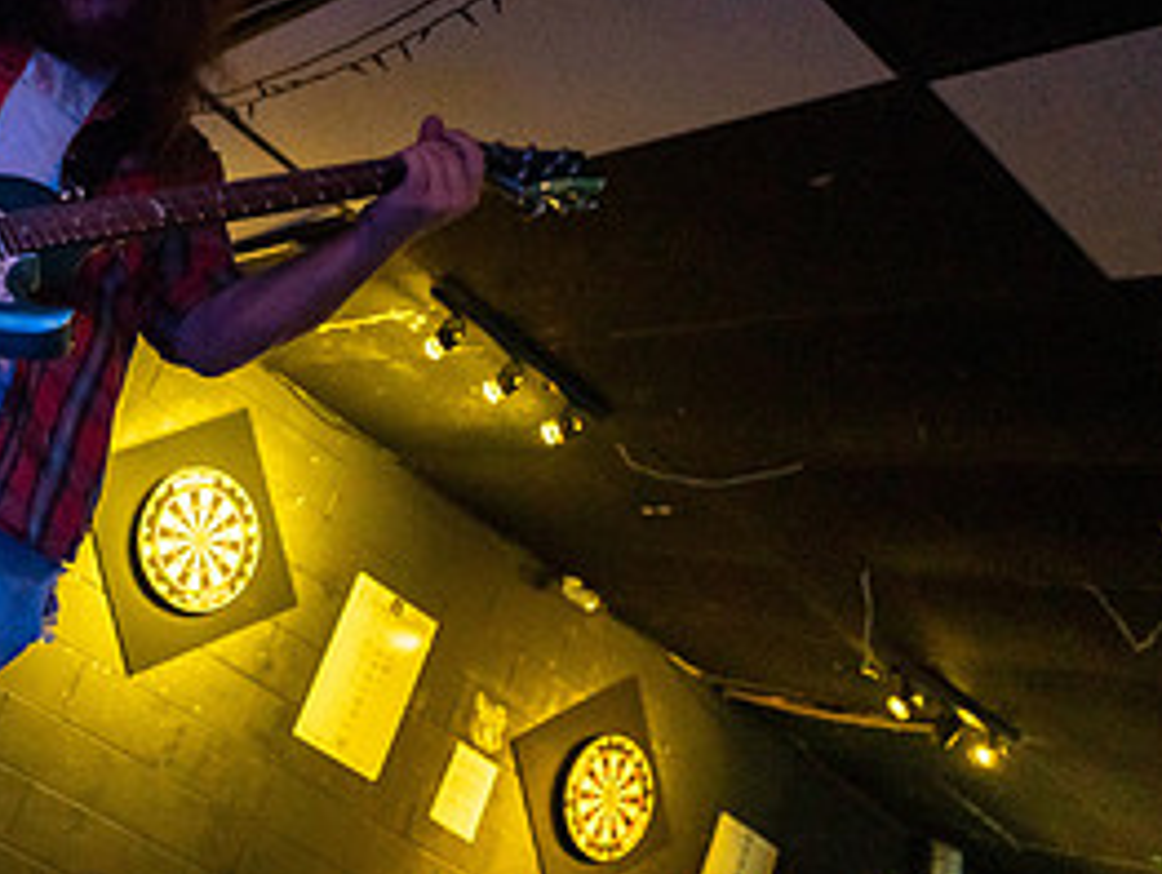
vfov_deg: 39.7
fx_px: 1210
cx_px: -95
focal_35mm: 36
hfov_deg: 41.6
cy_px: 413
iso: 1600
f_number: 2.8
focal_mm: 14
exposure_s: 1/250
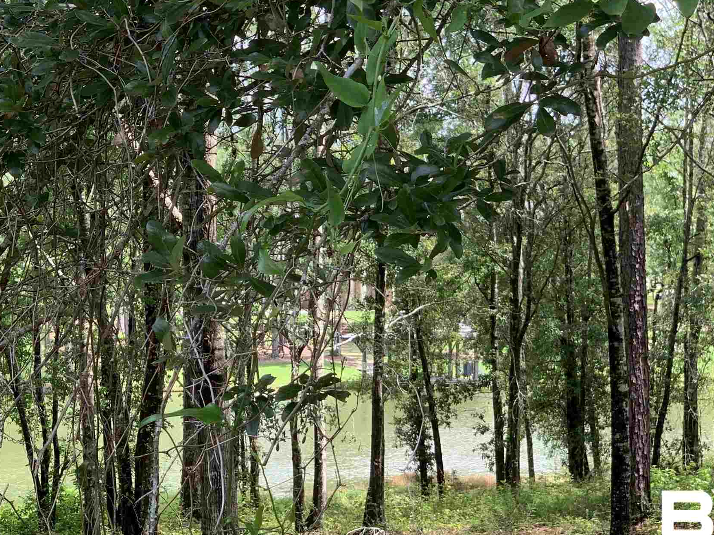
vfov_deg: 15.3
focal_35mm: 96
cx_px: 217
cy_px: 140
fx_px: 1980
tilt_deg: +4.7
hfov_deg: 20.3
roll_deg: -0.3
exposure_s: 1/101
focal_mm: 6
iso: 16
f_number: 2.4
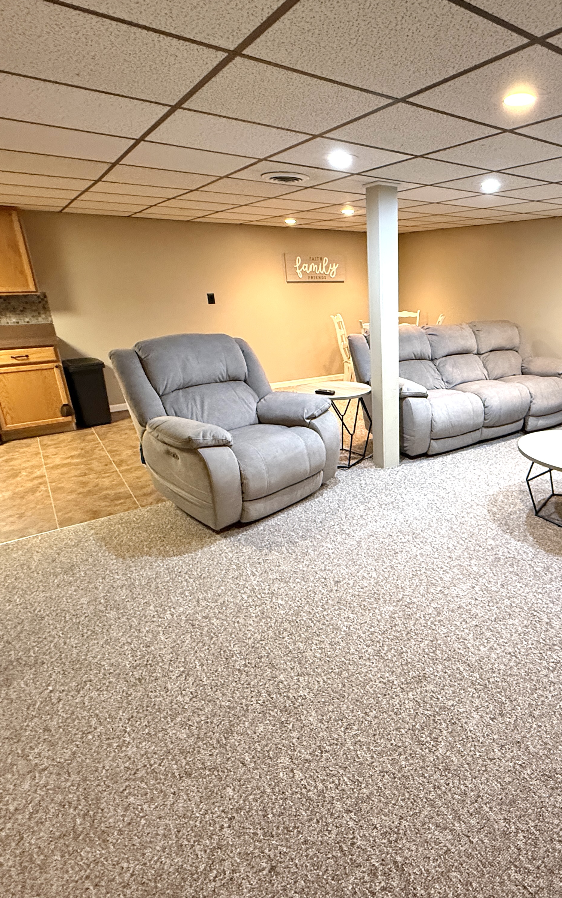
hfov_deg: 56.9
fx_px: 490
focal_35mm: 20
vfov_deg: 85.1
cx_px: 415
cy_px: 450
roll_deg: -0.4
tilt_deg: -19.4
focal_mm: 2.22
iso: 500
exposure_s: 1/60
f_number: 2.2
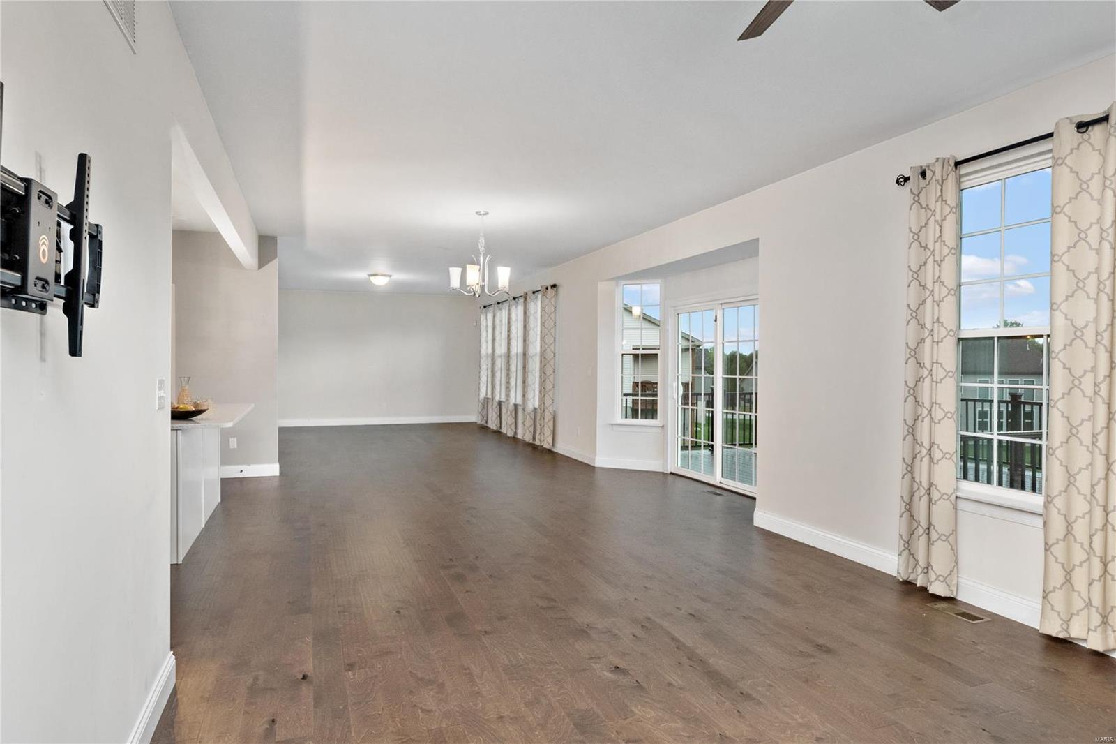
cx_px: 558
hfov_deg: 78.6
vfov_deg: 57.2
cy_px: 372
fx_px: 682
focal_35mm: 22
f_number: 8
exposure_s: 1/8
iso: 400
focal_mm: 11
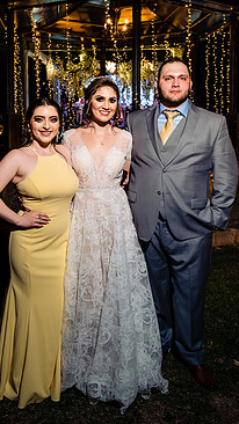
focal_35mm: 40
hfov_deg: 29.7
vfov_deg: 50.3
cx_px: 98
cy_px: 183
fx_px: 450
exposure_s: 1/50
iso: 1600
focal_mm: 31
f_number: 7.1
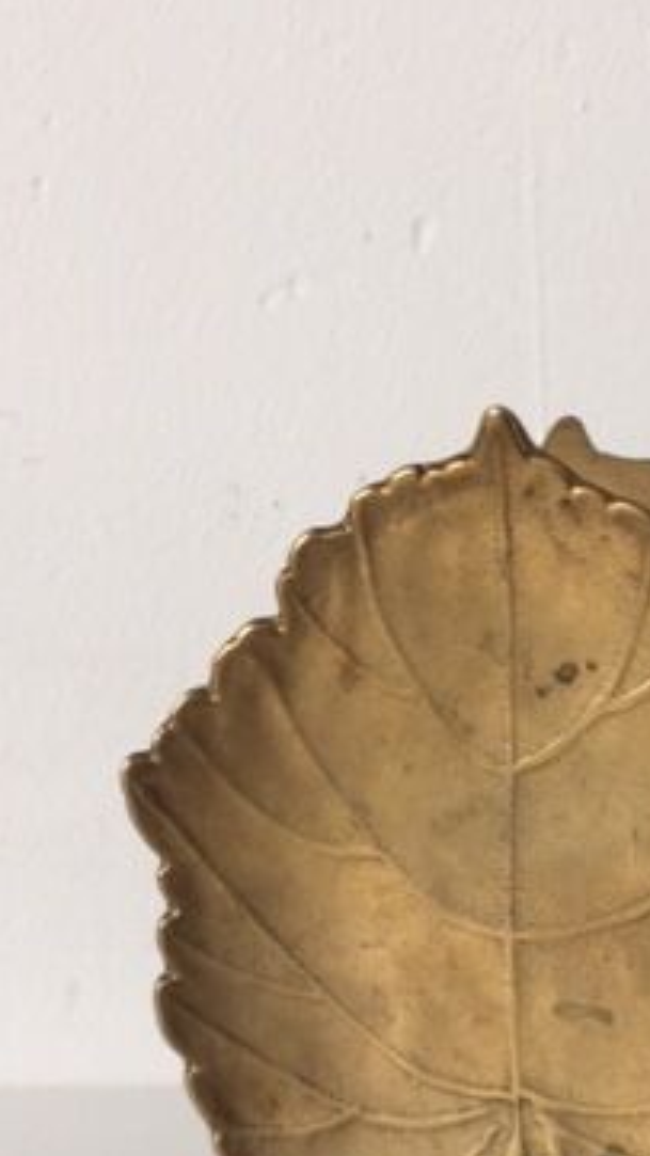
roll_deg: +2.3
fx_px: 1716
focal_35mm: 56
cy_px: 996
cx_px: 535
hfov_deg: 21.1
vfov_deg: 35.5
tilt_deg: -19.5
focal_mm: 4.15
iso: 100
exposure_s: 1/33
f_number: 2.2
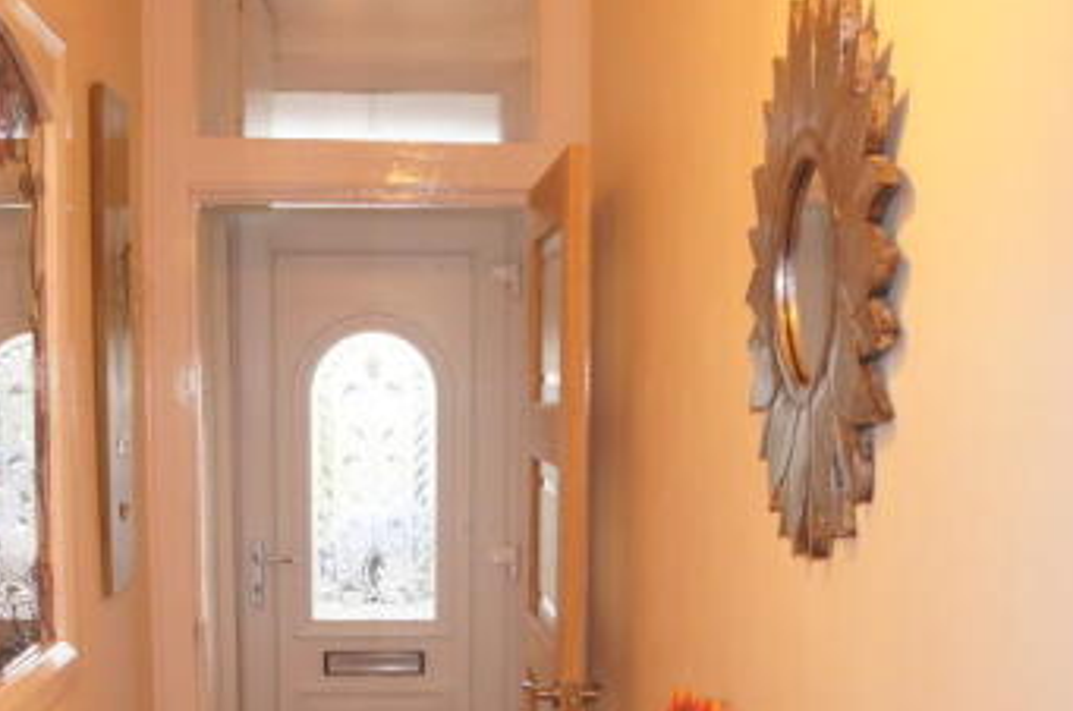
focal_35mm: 52
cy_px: 673
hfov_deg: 38.2
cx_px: 494
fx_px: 1547
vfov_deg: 24.9
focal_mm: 18
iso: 640
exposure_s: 1/60
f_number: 3.5
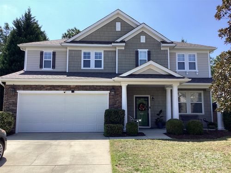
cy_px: 86
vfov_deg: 45.4
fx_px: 207
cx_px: 116
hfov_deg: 58.4
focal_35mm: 31
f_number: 2.4
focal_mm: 3.3
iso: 25
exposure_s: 1/895
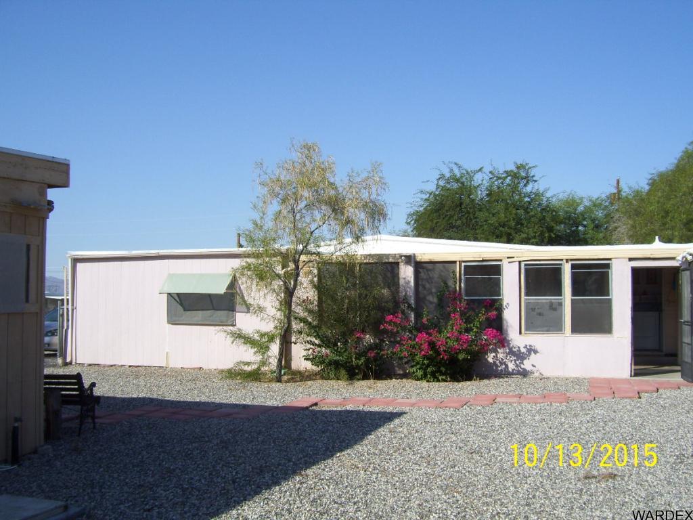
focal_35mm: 36
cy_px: 260
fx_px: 721
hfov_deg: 51.4
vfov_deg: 39.7
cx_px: 346
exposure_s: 1/800
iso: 80
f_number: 4.8
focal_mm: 6
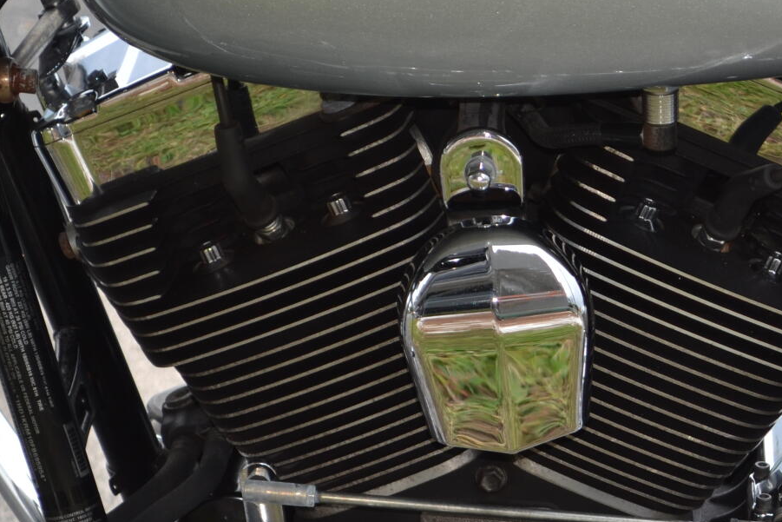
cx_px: 575
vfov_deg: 7.5
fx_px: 3978
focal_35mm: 183
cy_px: 527
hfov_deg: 11.2
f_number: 6.3
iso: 100
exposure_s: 1/200
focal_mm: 55
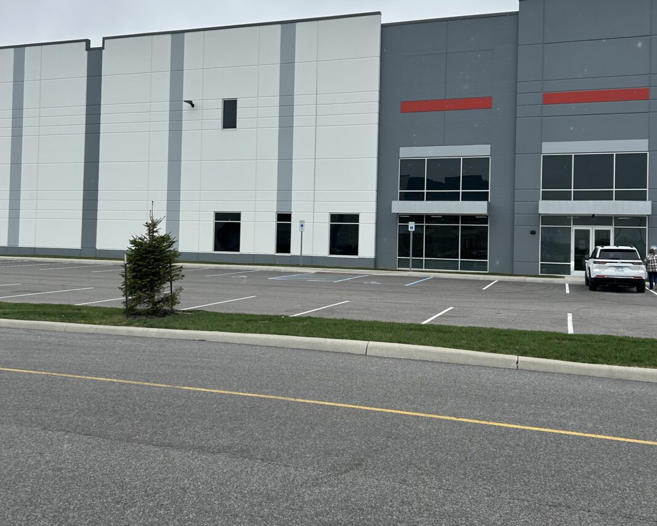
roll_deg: -1.8
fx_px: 661
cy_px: 222
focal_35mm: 34
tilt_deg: +3.5
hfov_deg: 52.9
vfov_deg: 43.2
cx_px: 329
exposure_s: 1/1159
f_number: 1.5
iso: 50
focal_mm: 5.7
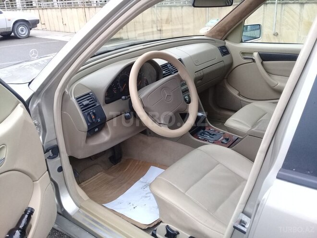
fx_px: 284
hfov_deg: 58.4
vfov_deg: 45.4
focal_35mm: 31
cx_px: 158
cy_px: 119
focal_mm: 3.3
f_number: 2.2
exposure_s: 1/100
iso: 100
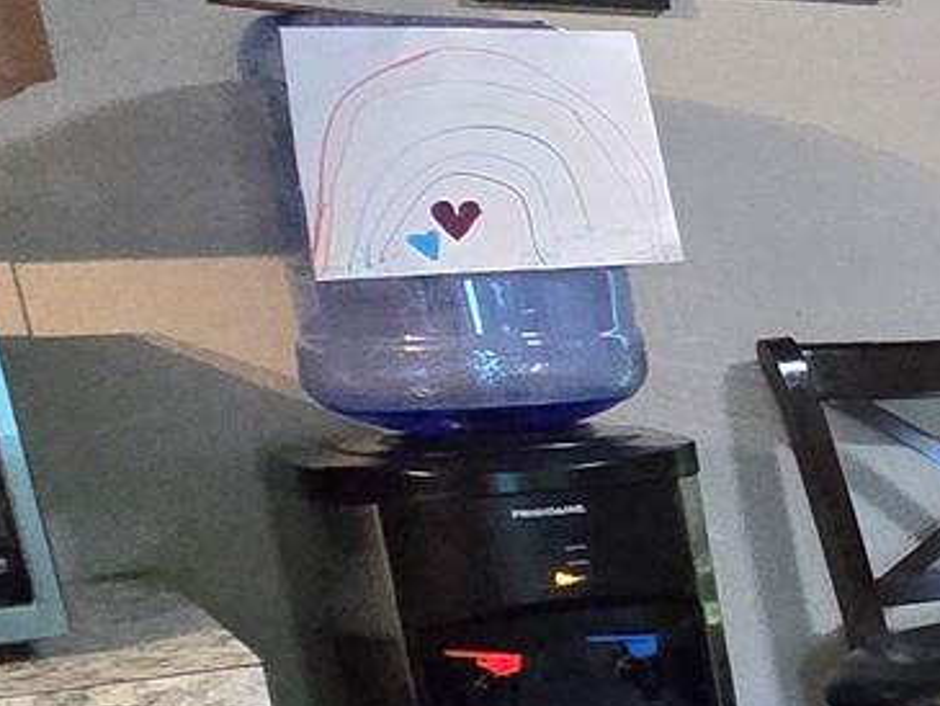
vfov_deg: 19.7
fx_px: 1983
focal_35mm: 73
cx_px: 2320
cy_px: 678
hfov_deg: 14.6
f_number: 2.2
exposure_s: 1/60.2
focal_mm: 2.2
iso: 1000
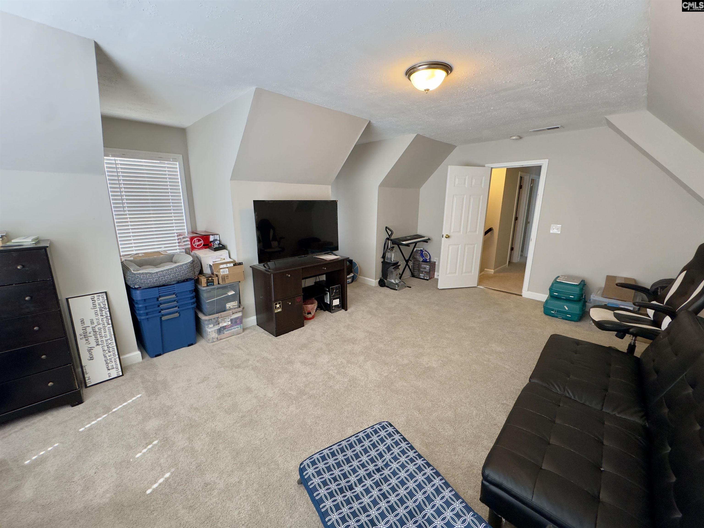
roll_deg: -0.7
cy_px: 264
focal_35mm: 14
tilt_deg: -13.0
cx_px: 352
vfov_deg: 85.7
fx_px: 285
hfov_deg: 102.1
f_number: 2.2
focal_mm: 2.22
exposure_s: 1/99
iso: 250
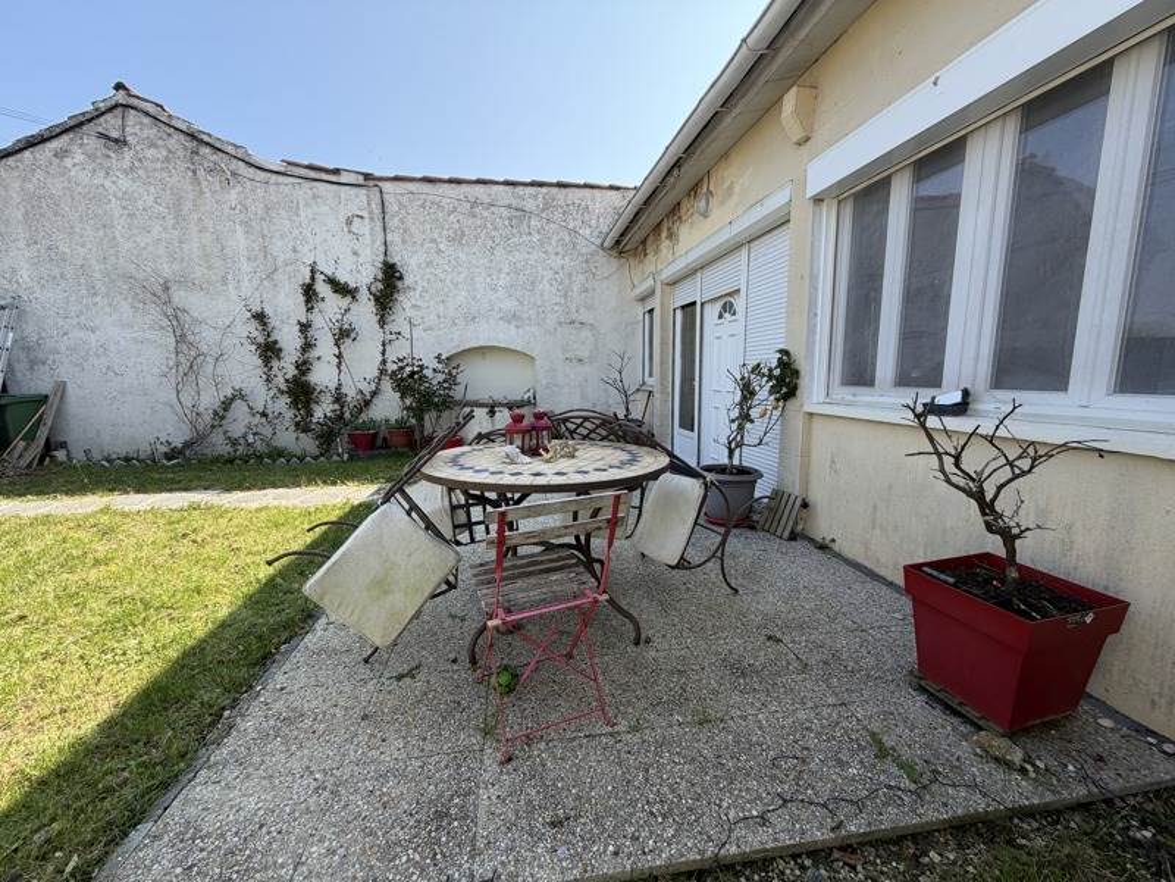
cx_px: 588
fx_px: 475
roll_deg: +2.0
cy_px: 441
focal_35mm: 14
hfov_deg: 102.1
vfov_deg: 85.7
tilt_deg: -7.4
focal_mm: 2.22
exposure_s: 1/564
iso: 40
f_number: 2.2
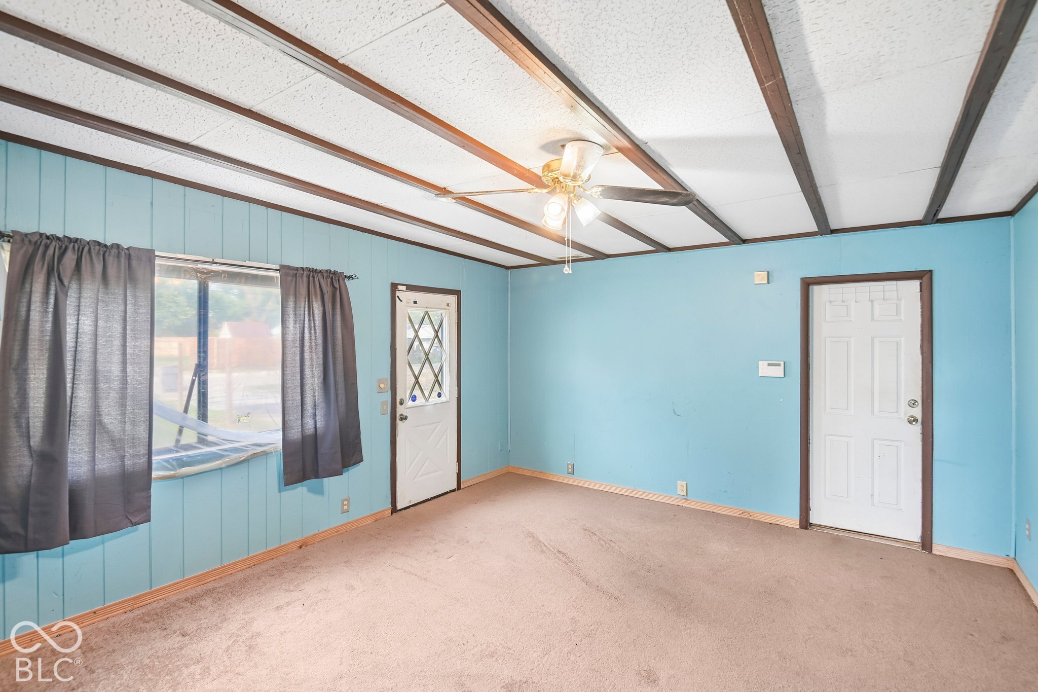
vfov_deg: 73.7
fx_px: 461
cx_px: 519
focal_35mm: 16
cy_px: 346
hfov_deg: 96.7
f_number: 8
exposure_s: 1/15
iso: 360
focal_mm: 16
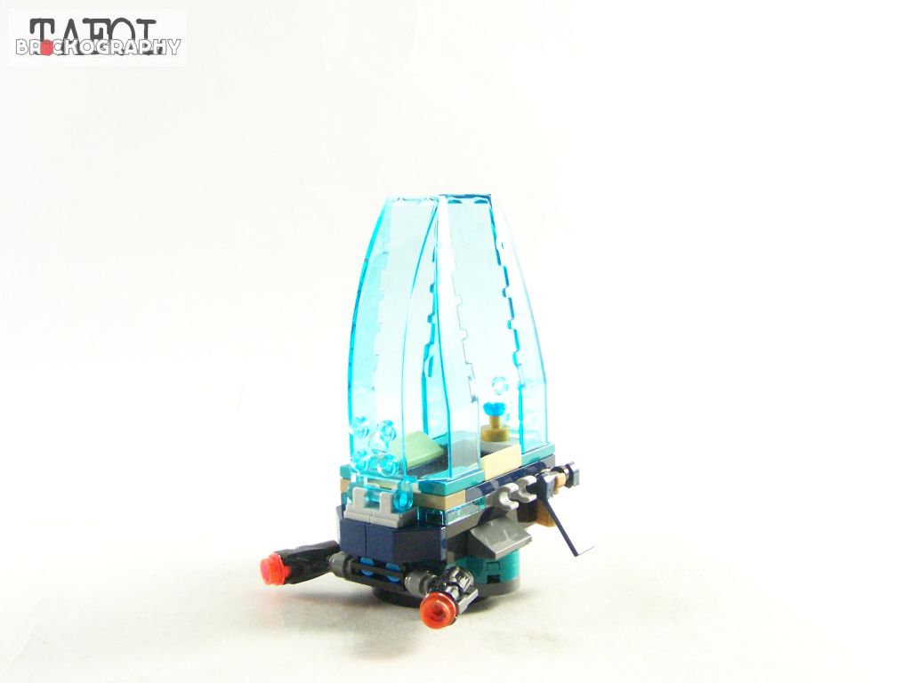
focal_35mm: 48
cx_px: 456
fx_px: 1263
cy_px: 342
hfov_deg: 39.7
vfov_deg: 30.3
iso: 400
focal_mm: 8
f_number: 3.2
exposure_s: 1/45
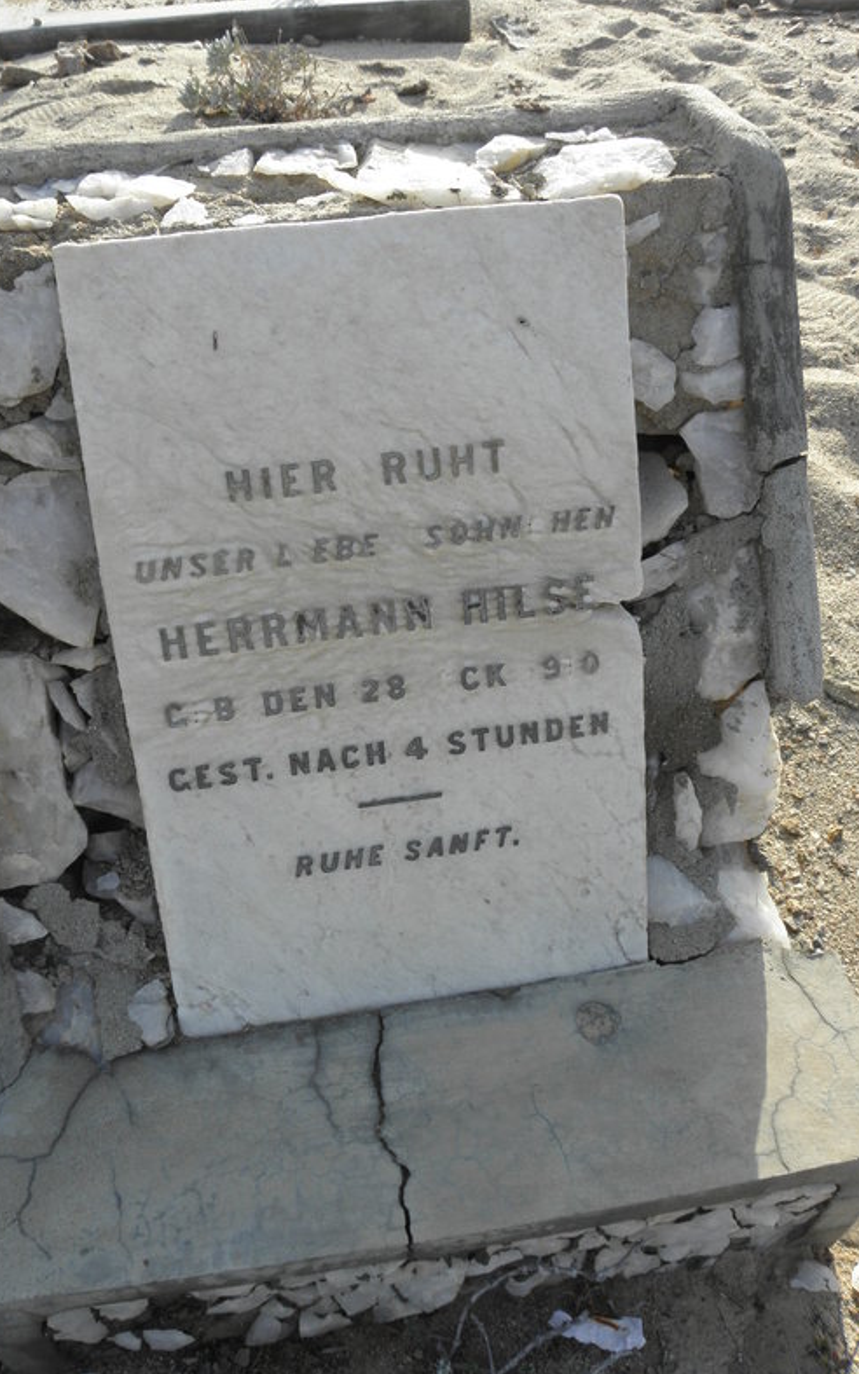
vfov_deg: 66.5
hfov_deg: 44.5
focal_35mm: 28
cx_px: 416
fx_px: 1049
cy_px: 681
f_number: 5.6
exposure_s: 1/125
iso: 64
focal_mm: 4.6
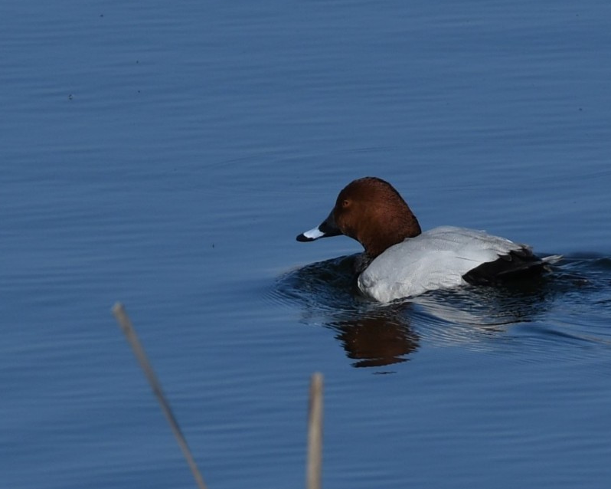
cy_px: 223
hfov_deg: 2.8
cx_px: 384
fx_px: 12384
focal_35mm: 685
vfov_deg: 2.3
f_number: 6.3
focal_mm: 370
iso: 100
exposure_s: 1/1000
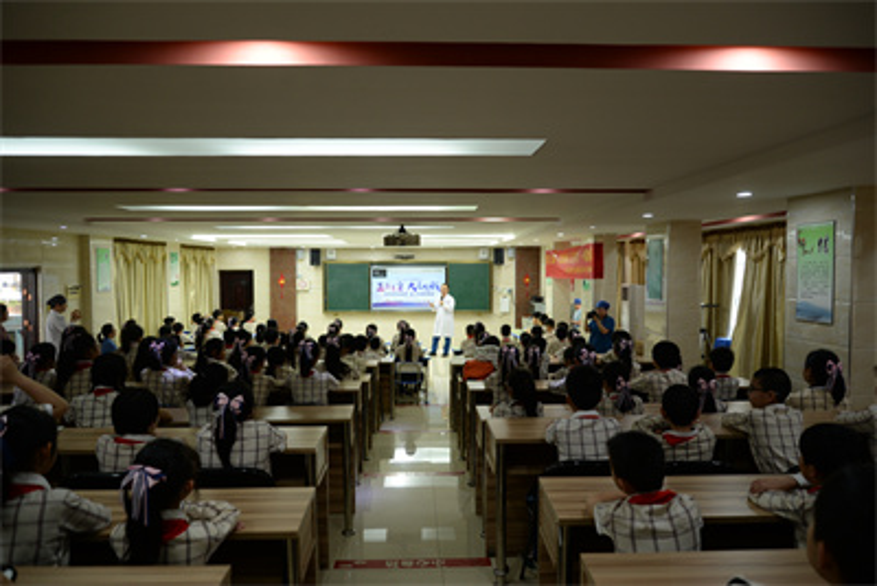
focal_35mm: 24
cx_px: 438
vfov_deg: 53.2
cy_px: 293
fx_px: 585
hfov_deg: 73.7
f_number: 4
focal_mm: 24
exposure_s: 1/60
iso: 400
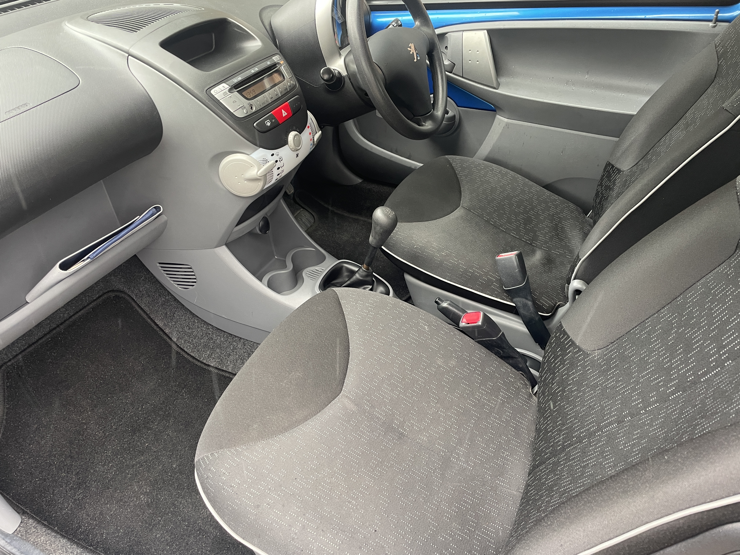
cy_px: 278
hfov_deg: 67.3
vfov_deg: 53.1
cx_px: 370
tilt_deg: -37.9
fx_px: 556
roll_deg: +1.7
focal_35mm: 26
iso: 160
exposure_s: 1/60
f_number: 1.6
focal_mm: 4.2
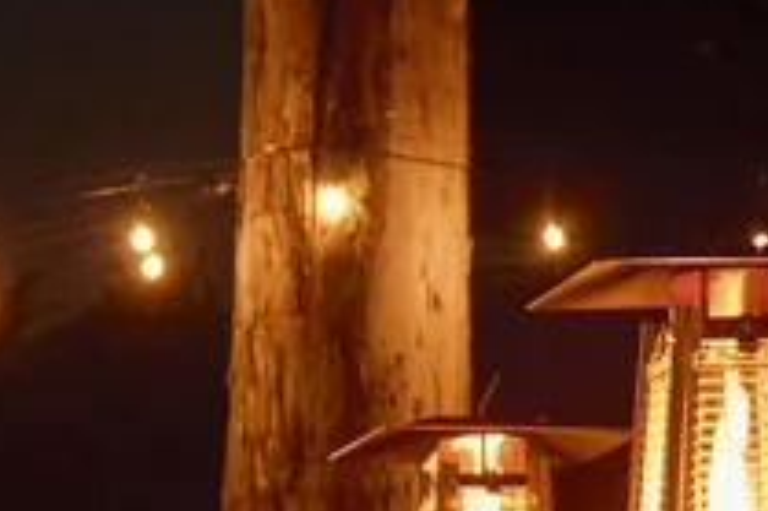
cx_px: -452
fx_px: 5436
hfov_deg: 7.9
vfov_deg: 5.2
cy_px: 1138
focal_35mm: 255
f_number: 2.8
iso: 4000
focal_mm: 38
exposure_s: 1/80
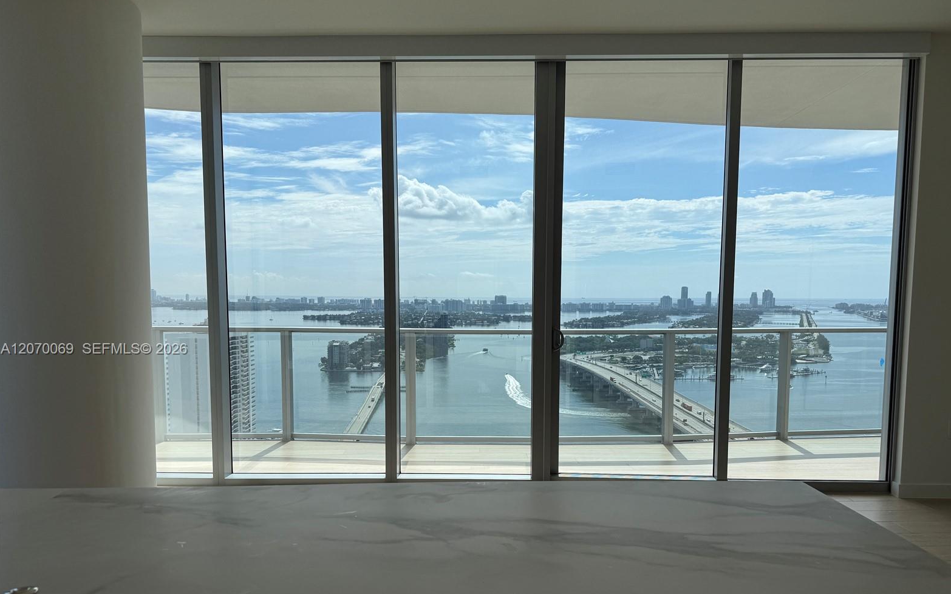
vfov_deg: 47.4
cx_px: 484
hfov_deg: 70.4
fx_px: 674
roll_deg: +0.4
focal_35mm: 26
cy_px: 350
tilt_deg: -4.7
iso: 80
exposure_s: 1/3425
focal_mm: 6.76
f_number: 1.78
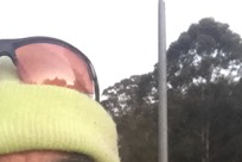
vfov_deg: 15.9
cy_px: 200
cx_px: 34
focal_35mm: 82
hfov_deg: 24.2
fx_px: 551
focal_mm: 2.65
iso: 250
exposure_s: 1/30
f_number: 2.2
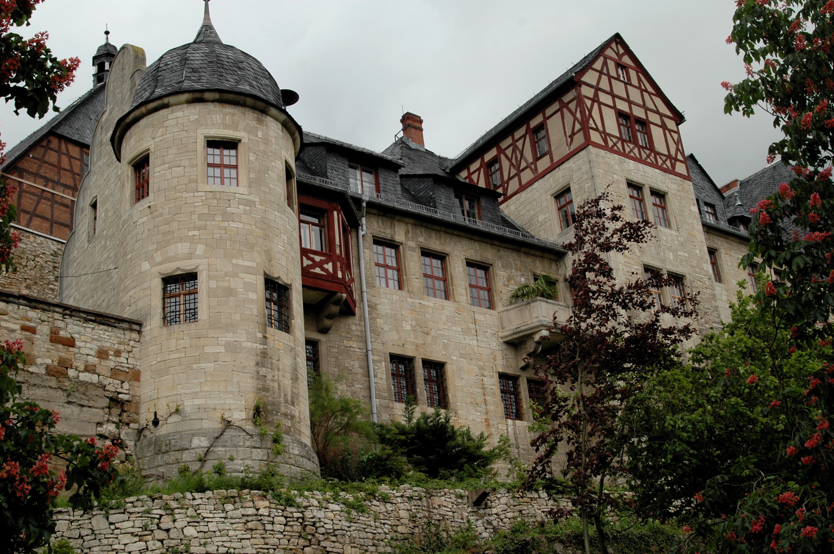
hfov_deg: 38.9
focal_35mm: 51
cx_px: 417
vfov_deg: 26.4
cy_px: 277
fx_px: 1180
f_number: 8
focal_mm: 34
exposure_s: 1/250
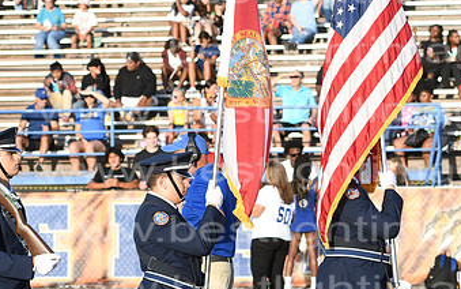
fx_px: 2300
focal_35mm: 183
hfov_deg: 11.4
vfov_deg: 7.2
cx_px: 351
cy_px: 202
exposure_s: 1/500
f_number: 5.6
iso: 100
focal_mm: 70
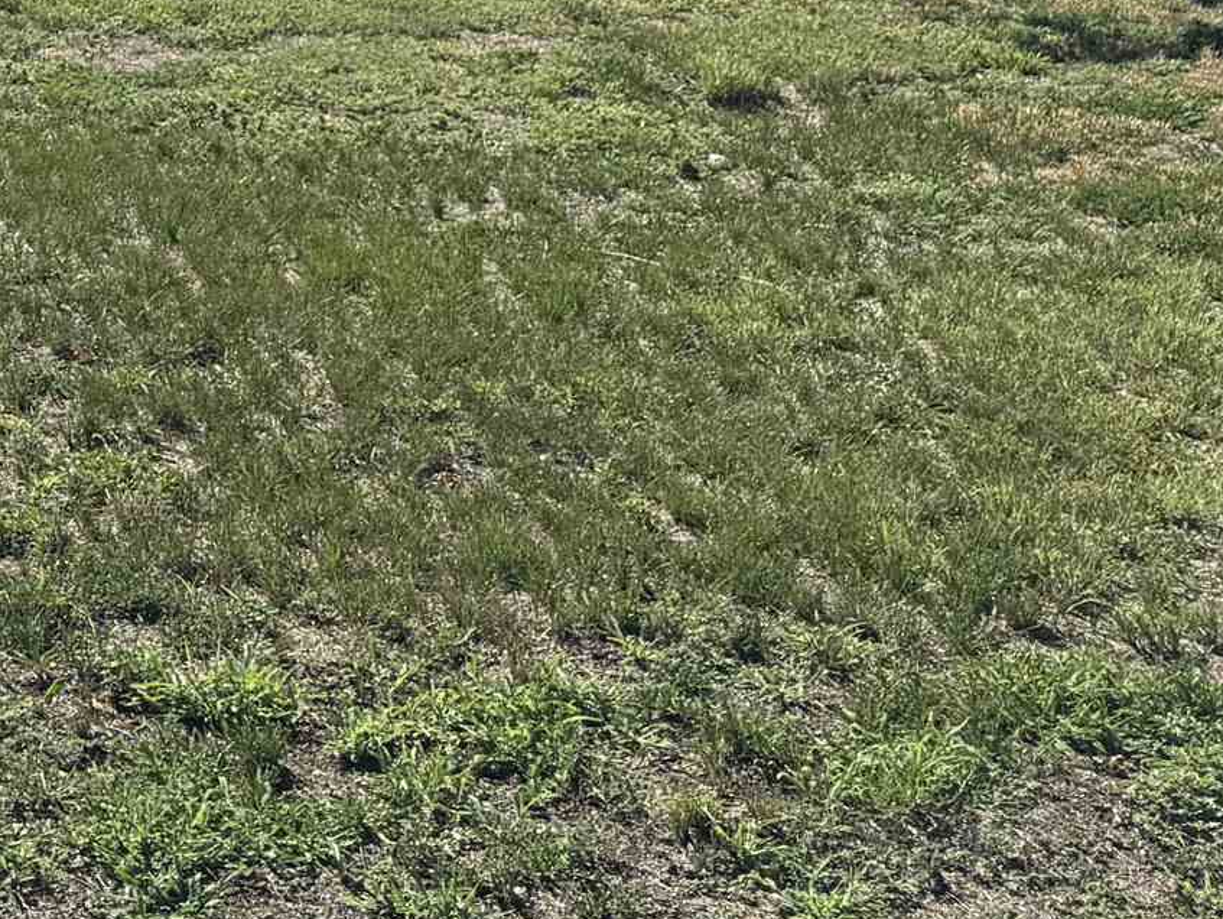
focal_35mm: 87
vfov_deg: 15.5
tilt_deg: +0.5
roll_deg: -1.3
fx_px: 3075
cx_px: -556
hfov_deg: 19.8
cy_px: -519
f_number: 1.78
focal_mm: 6.76
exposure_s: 1/6410
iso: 80
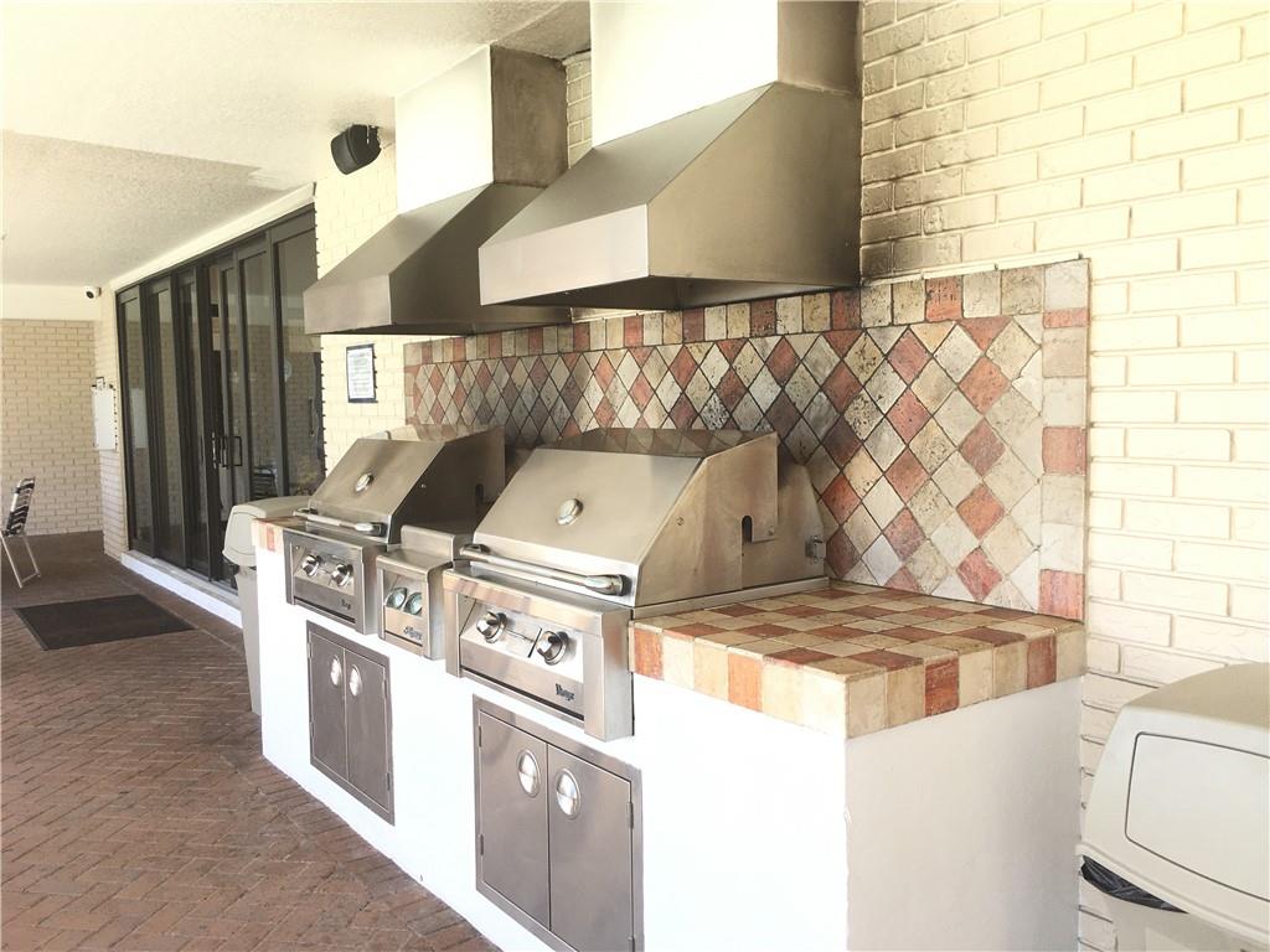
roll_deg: +0.5
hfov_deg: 61.7
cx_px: 635
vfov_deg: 48.2
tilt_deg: -4.1
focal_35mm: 29
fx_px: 1064
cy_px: 476
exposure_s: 1/194
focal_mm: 4.15
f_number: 2.2
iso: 25
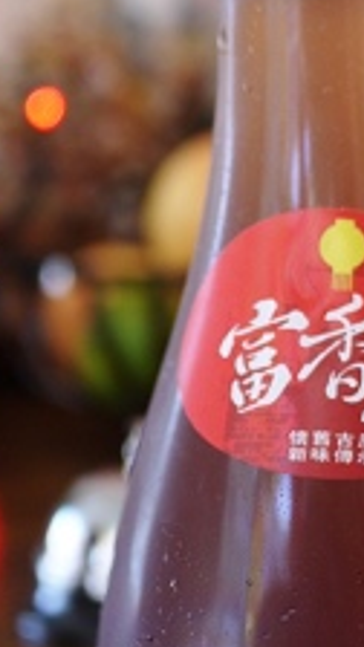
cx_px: 419
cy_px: 243
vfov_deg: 24.4
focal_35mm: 87
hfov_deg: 13.6
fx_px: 1493
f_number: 2.5
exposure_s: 1/100
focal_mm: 14
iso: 100
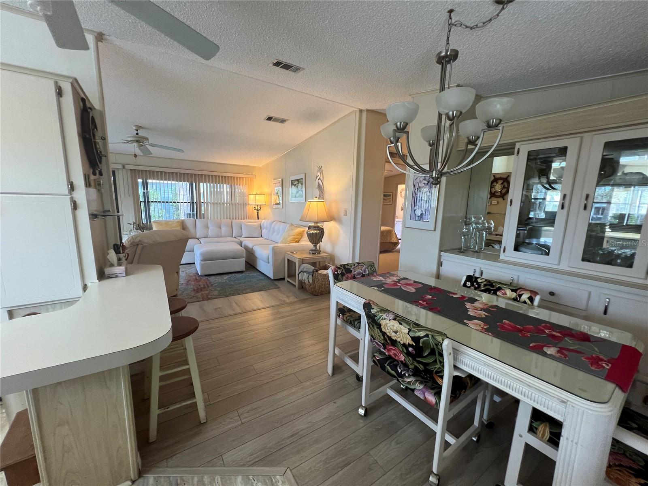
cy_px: 243
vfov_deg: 89.9
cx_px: 324
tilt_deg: -9.1
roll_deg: -1.8
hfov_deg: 106.2
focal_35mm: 13
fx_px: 243
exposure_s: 1/120
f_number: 1.8
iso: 200
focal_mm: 1.57
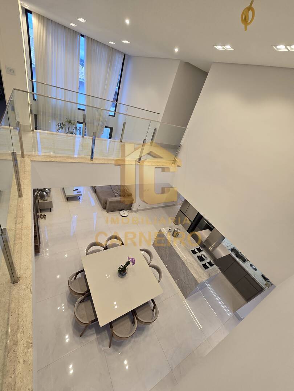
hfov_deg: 89.9
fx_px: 147
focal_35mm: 13
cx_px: 147
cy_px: 196
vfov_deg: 106.2
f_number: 2.2
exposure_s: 1/60
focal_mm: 2.2
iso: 80
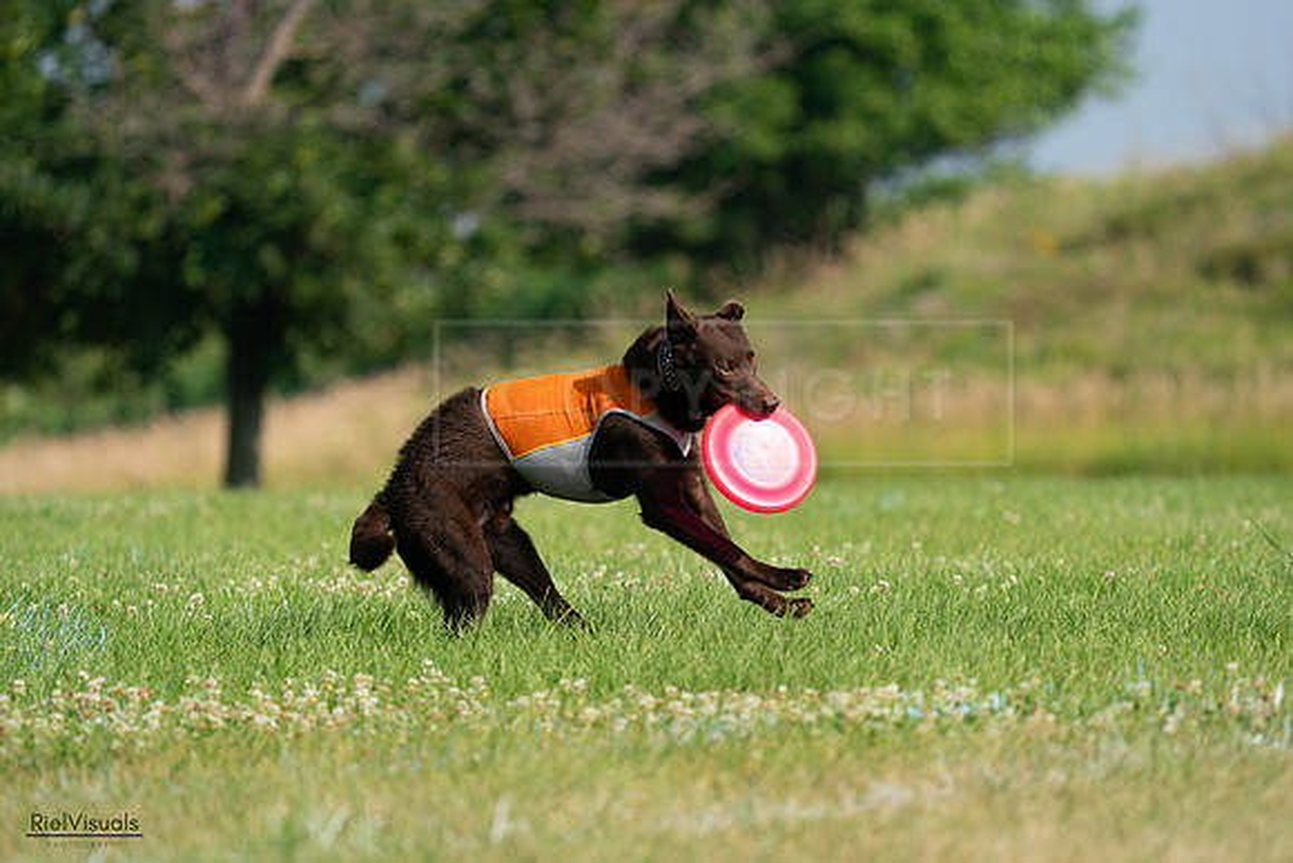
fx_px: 12573
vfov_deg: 3.9
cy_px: 432
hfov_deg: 5.9
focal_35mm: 350
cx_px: 646
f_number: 6.3
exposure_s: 1/4000
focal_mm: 350
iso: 1250
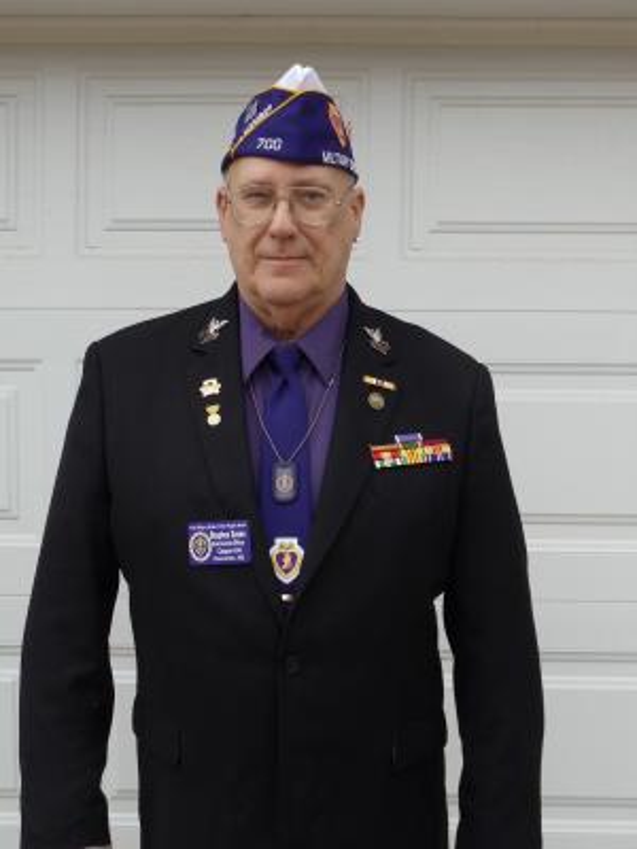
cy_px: 424
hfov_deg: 19.9
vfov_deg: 26.3
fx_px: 1816
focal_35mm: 74
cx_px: 318
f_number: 4.4
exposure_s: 1/125
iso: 100
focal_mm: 10.12
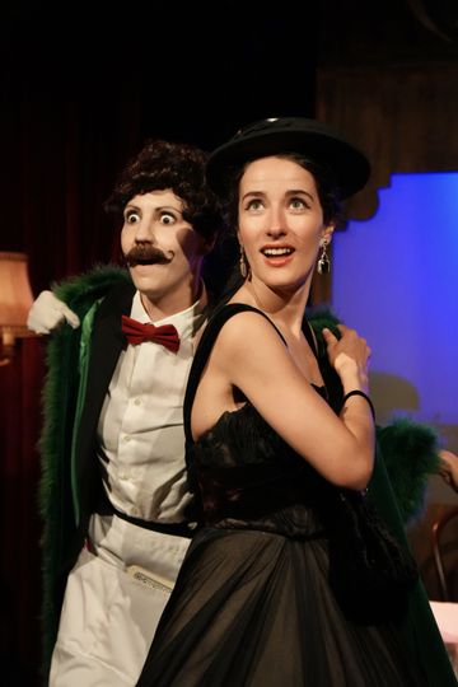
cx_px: 229
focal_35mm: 75
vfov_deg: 27.0
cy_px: 344
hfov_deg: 18.2
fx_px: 1431
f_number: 2.8
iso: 4000
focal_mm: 50
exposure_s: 1/400
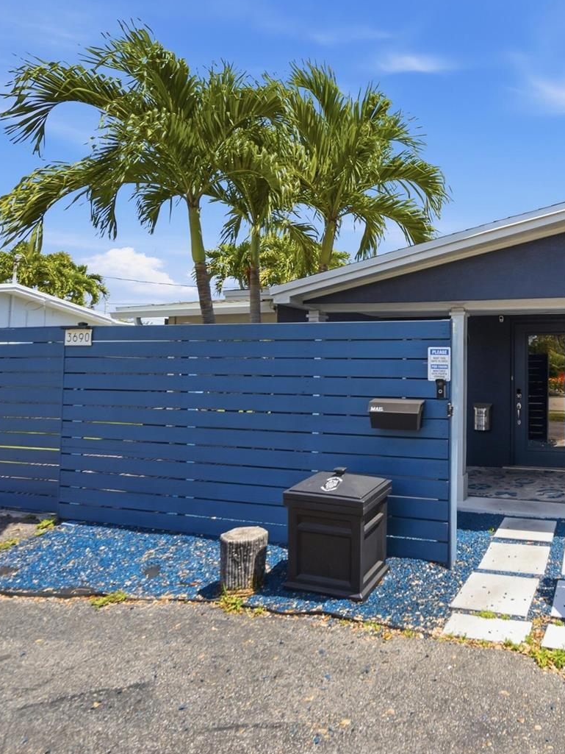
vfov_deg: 79.0
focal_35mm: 21
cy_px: 384
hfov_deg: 56.6
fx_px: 457
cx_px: 486
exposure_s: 1/4000
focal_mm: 14
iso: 400
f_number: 8
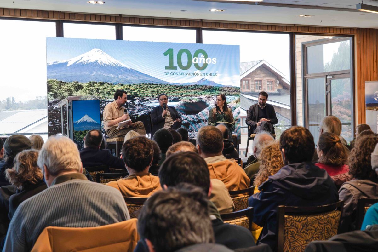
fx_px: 598
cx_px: 189
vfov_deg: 23.8
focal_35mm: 57
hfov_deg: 35.1
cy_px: 126
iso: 6400
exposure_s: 1/200
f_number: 7.1
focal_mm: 57
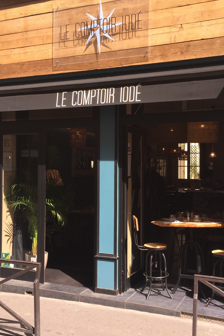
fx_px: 383
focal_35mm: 41
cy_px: 168
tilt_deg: +0.5
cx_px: 109
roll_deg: -0.1
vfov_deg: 47.4
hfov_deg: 32.6
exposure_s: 1/476
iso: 32
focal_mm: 4.15
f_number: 2.2
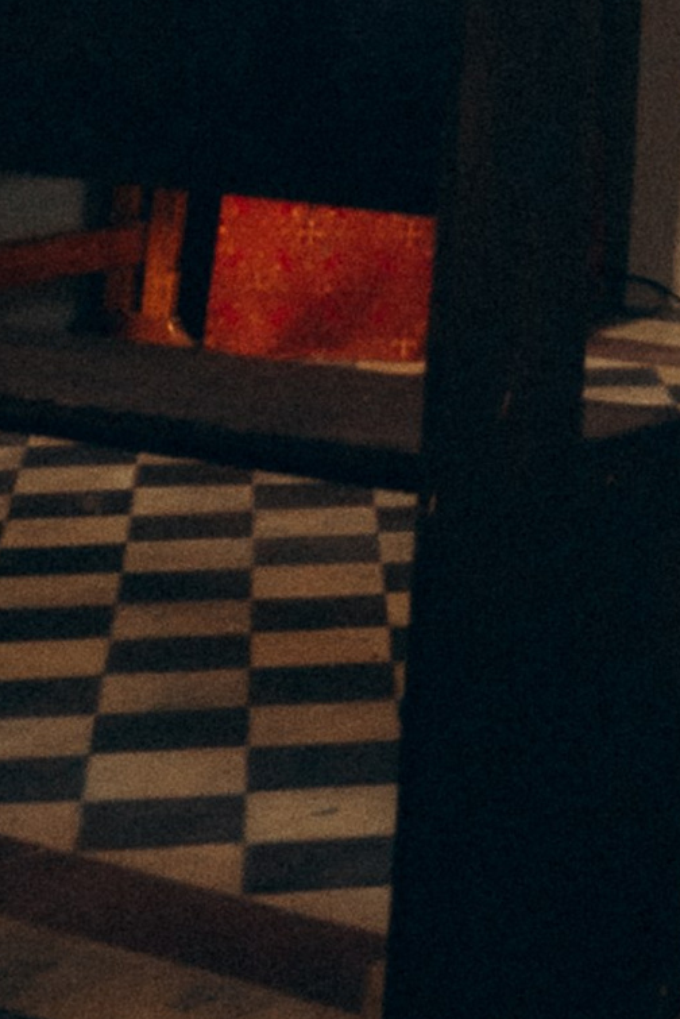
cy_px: -1409
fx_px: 3453
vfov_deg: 12.9
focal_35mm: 122
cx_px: 1152
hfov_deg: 10.7
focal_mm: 16
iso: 200
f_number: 1.4
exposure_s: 1/160
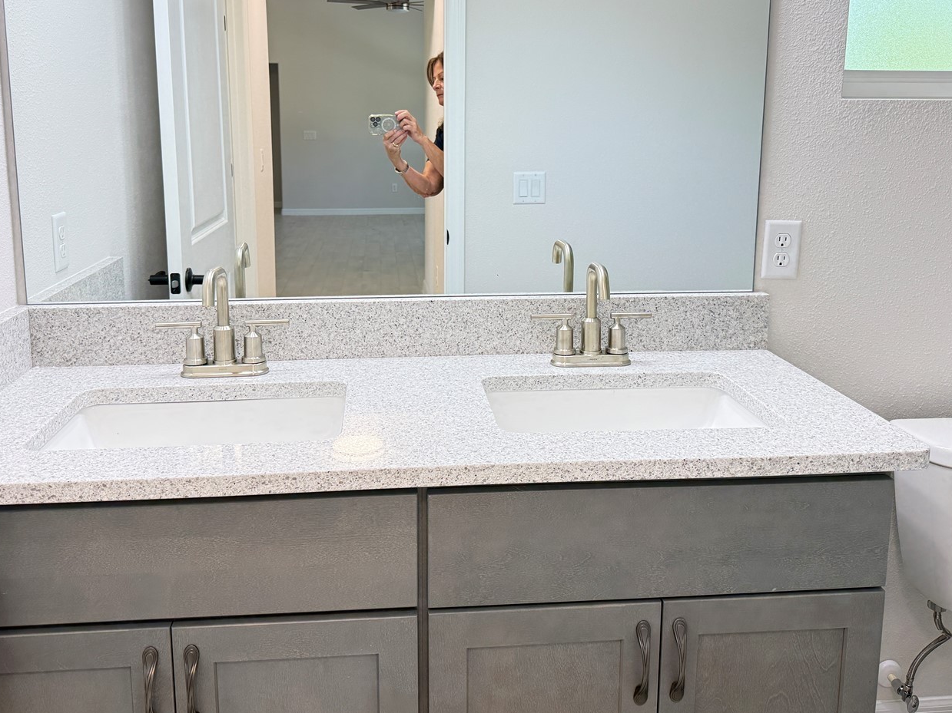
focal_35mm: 31
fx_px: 852
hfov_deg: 58.4
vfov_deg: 45.0
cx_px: 469
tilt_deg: -8.2
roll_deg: +0.2
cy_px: 262
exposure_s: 1/130
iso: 200
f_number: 1.78
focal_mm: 6.76
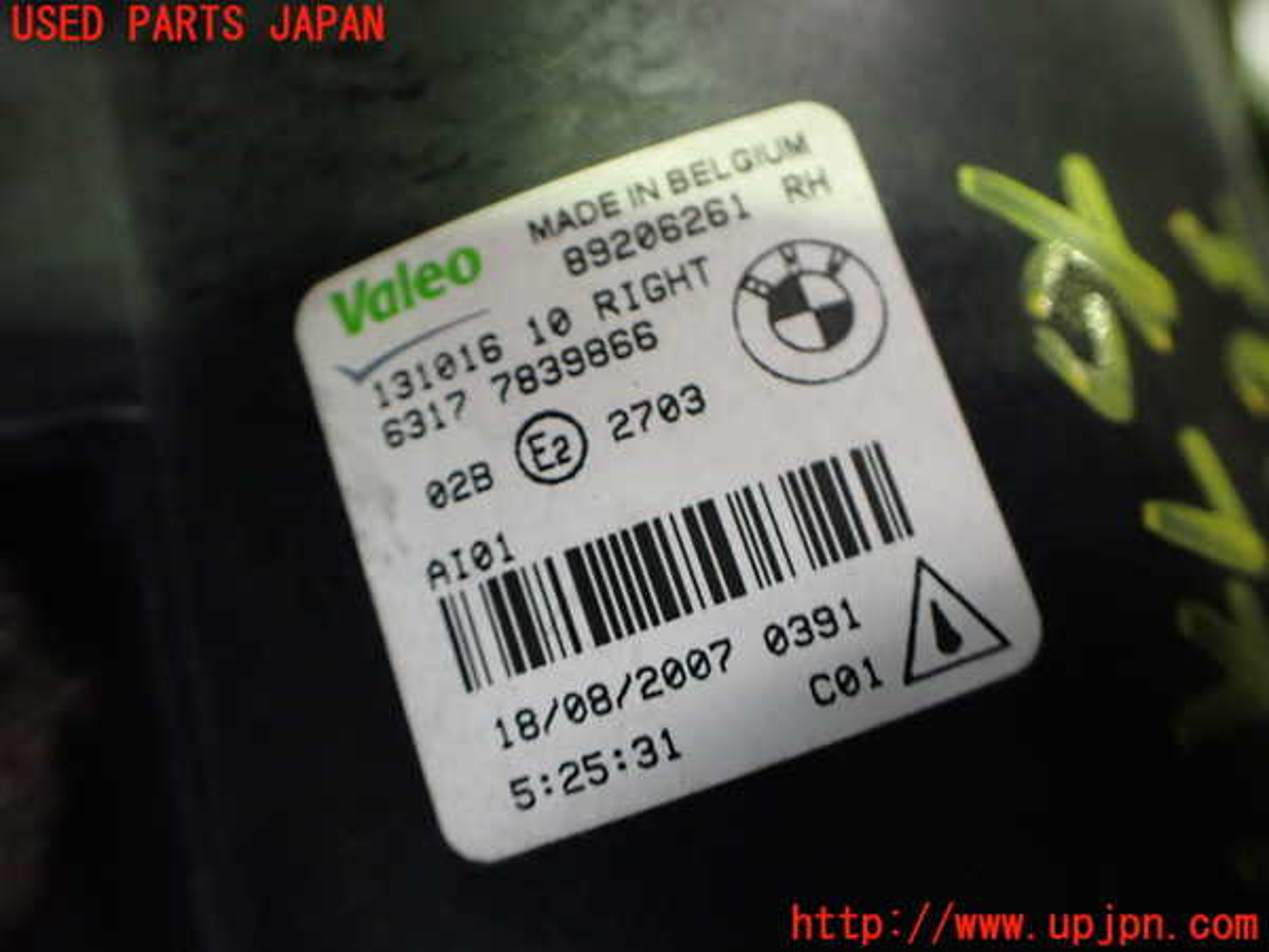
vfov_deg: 46.8
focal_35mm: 30
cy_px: 476
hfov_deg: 60.0
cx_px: 634
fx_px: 1100
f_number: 2.3
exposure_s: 1/50
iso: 800
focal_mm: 5.4
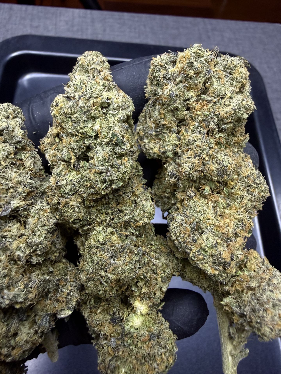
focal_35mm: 24
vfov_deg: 71.6
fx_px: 260
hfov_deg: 56.8
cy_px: 187
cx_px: 140
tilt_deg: -64.2
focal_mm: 2.22
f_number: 2.2
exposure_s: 1/50
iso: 250
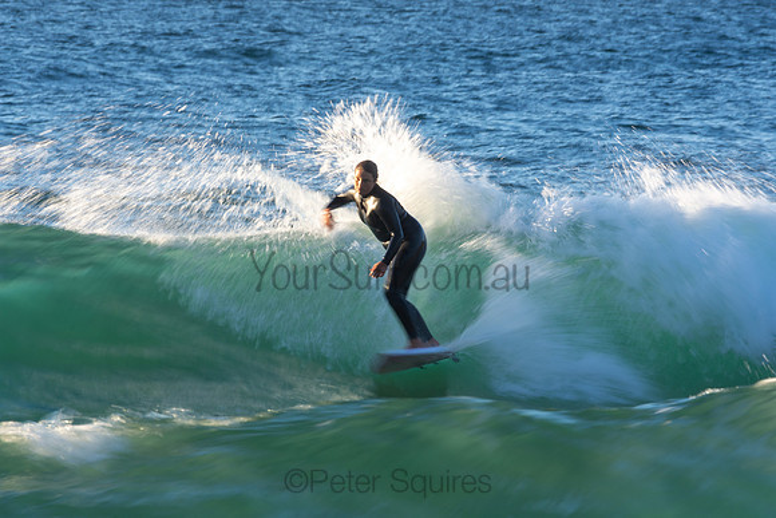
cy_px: 259
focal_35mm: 750
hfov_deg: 2.7
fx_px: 16170
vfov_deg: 1.8
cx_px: 388
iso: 100
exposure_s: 1/25
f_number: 18
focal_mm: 500
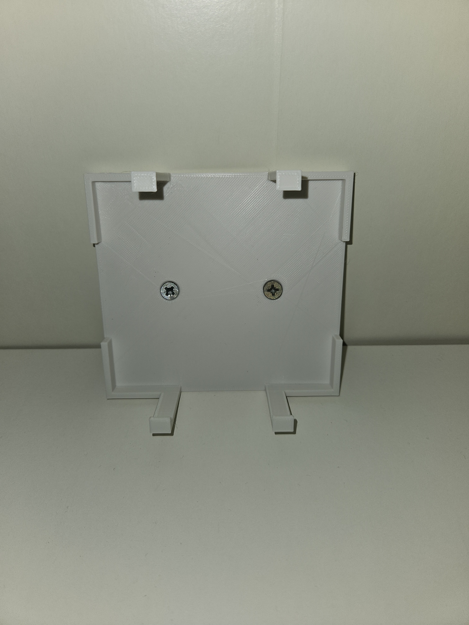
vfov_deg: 73.9
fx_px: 415
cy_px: 312
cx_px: 234
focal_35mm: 23
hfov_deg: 58.9
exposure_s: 1/501
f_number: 1.8
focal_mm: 5.4
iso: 25
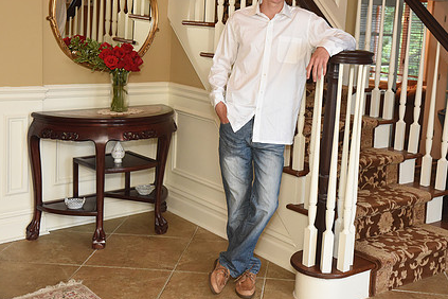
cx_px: 259
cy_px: 109
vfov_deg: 28.0
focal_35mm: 48
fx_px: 597
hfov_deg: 41.0
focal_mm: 35
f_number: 5.6
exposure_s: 1/60
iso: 2500
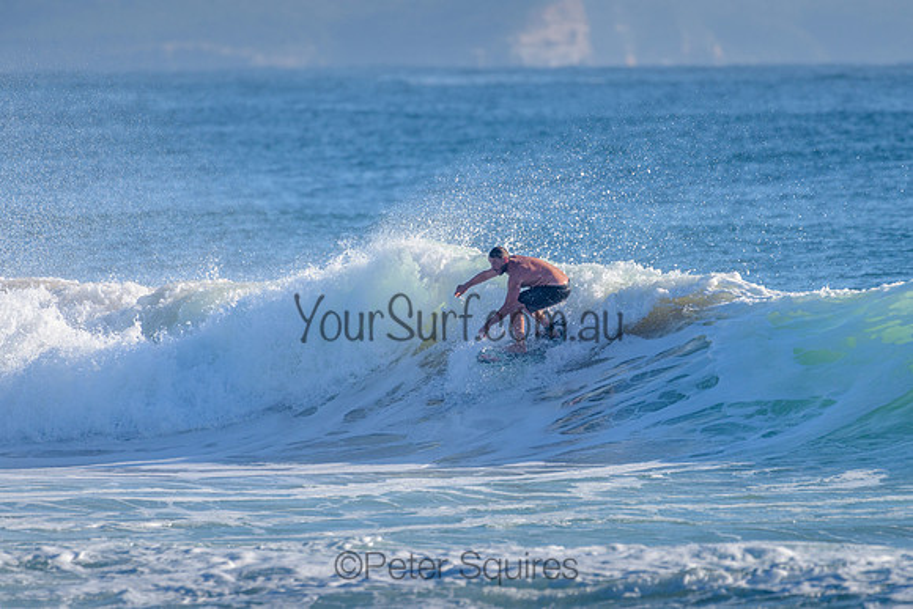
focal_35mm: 613
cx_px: 497
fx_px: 15550
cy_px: 312
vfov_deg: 2.2
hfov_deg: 3.4
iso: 200
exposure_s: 1/2000
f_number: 5.6
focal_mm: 500
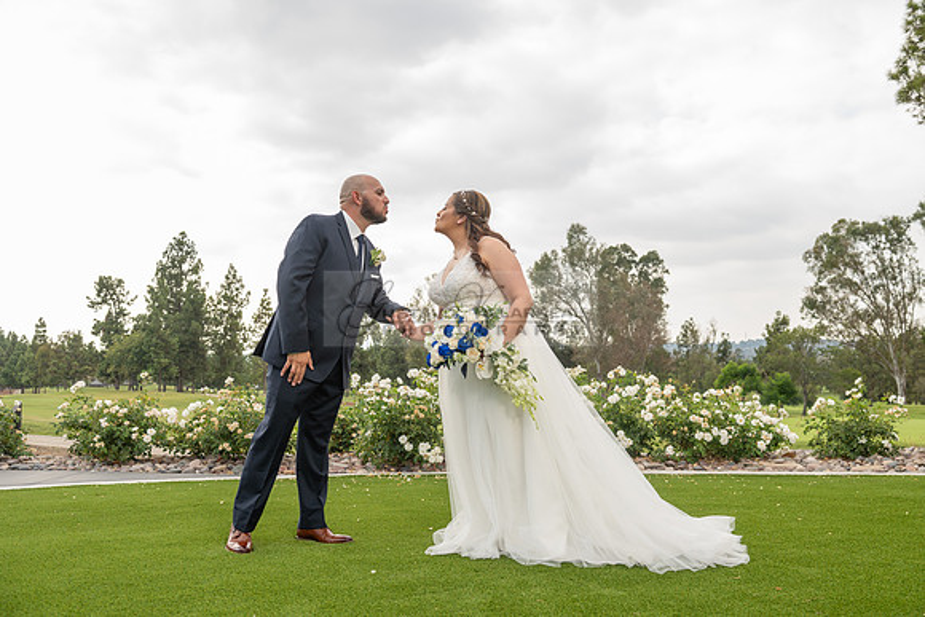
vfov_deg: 38.9
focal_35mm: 34
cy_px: 308
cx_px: 462
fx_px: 874
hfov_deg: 55.8
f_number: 5.6
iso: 200
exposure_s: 1/320
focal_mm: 34
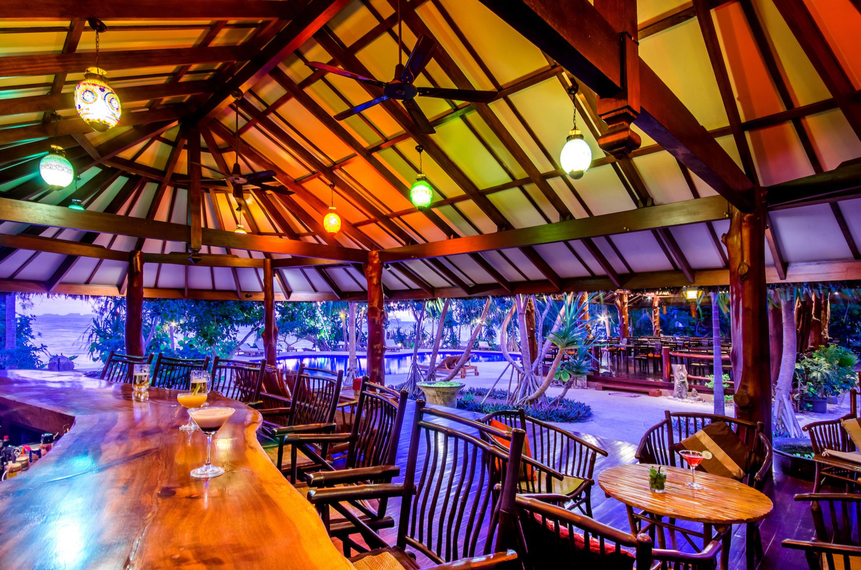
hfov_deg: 90.1
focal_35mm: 18
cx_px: 430
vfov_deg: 67.1
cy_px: 285
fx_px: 430
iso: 100
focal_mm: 12
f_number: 10
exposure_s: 5
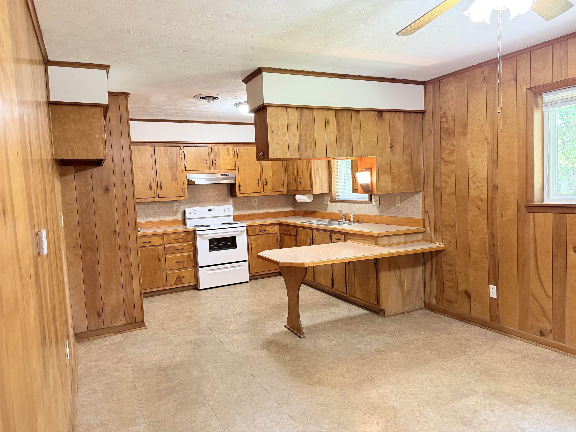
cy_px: 216
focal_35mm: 24
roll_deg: +3.4
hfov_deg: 71.6
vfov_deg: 56.8
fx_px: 399
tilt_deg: -5.1
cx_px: 288
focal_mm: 6.76
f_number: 1.78
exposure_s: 1/60
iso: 250
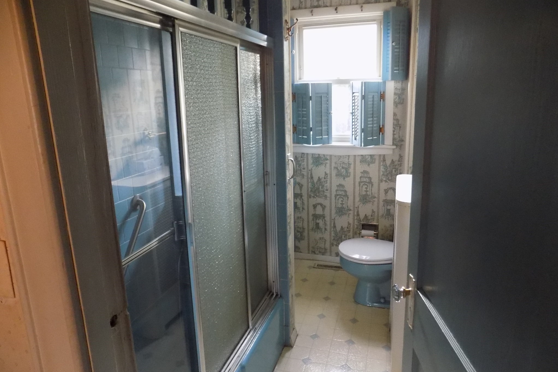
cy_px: 175
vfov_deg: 53.1
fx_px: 372
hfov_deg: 73.7
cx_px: 280
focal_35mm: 24
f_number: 3.1
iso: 400
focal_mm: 4
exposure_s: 1/10
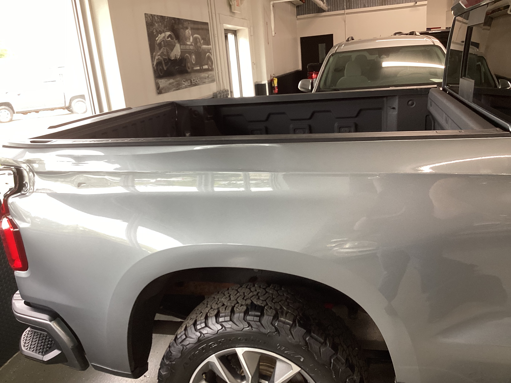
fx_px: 458
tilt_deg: -16.9
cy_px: 192
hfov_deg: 58.4
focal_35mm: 31
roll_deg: +6.3
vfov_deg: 45.4
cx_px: 256
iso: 64
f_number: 2.4
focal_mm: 3.3
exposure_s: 1/50
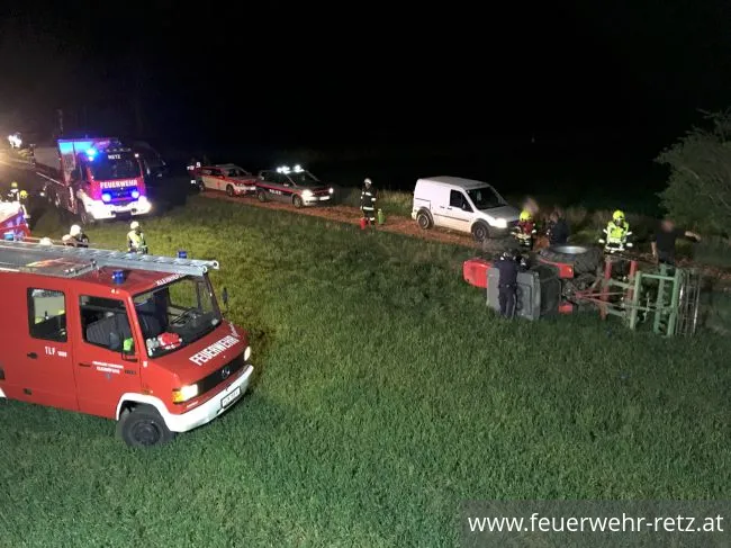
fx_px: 612
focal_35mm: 29
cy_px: 274
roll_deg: +0.3
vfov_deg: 48.2
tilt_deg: -16.3
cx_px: 366
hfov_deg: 61.7
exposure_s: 1/17
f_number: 2.2
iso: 400
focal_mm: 4.15
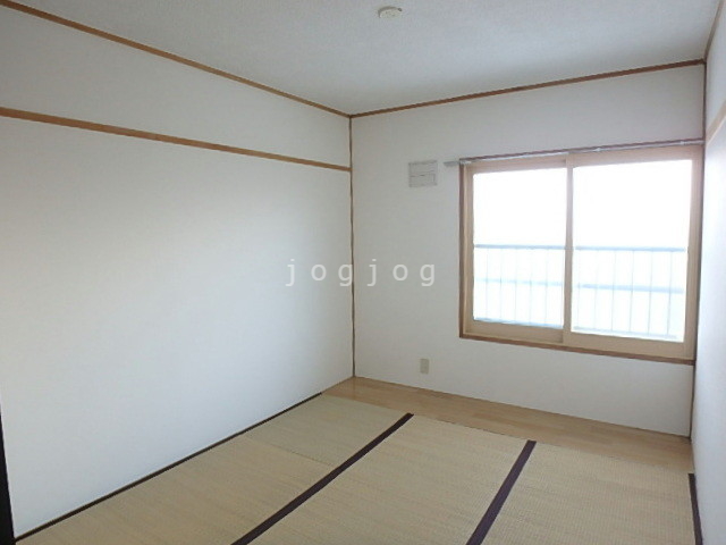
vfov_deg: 63.4
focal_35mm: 21
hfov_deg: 79.0
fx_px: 440
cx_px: 363
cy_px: 272
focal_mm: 3.7
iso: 200
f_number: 3.5
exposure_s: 1/40
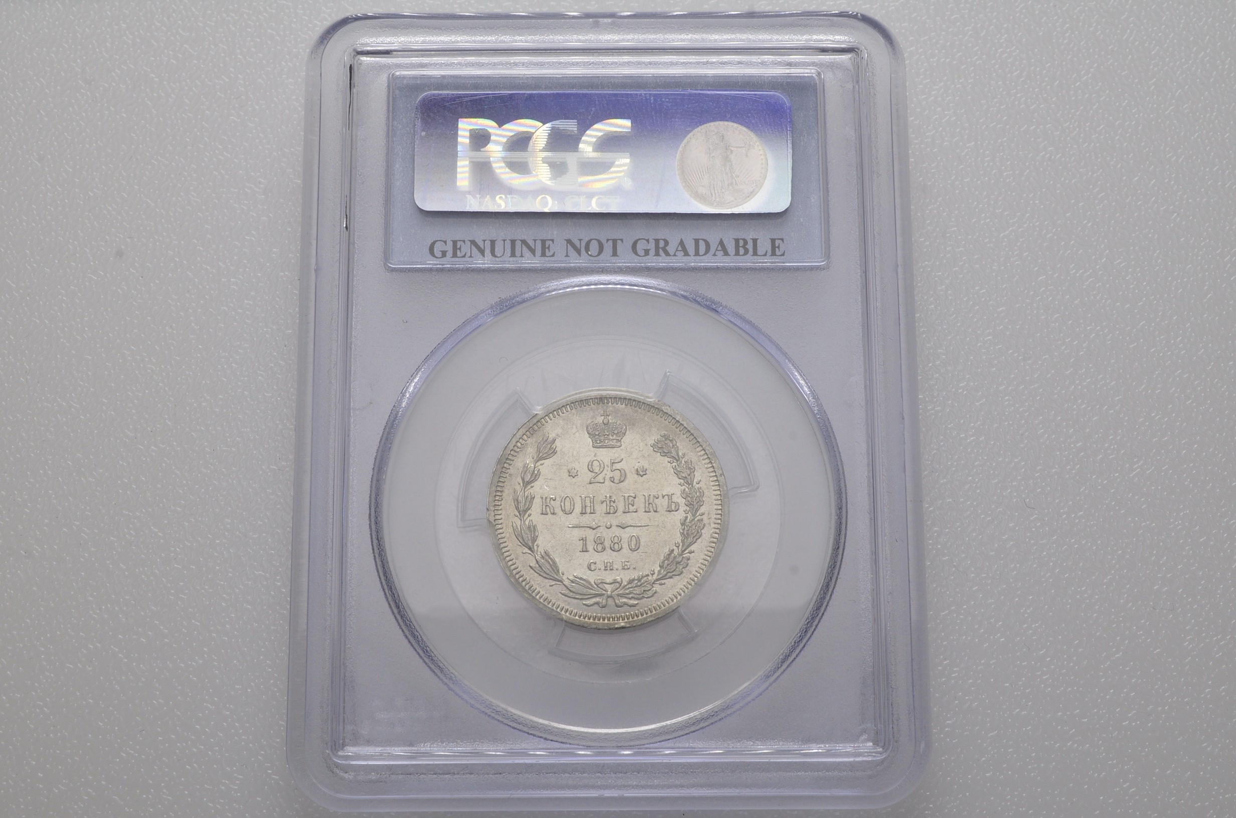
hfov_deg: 36.9
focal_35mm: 54
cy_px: 409
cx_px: 618
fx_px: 1850
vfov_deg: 25.0
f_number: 14
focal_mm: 36
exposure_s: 1/250
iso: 400
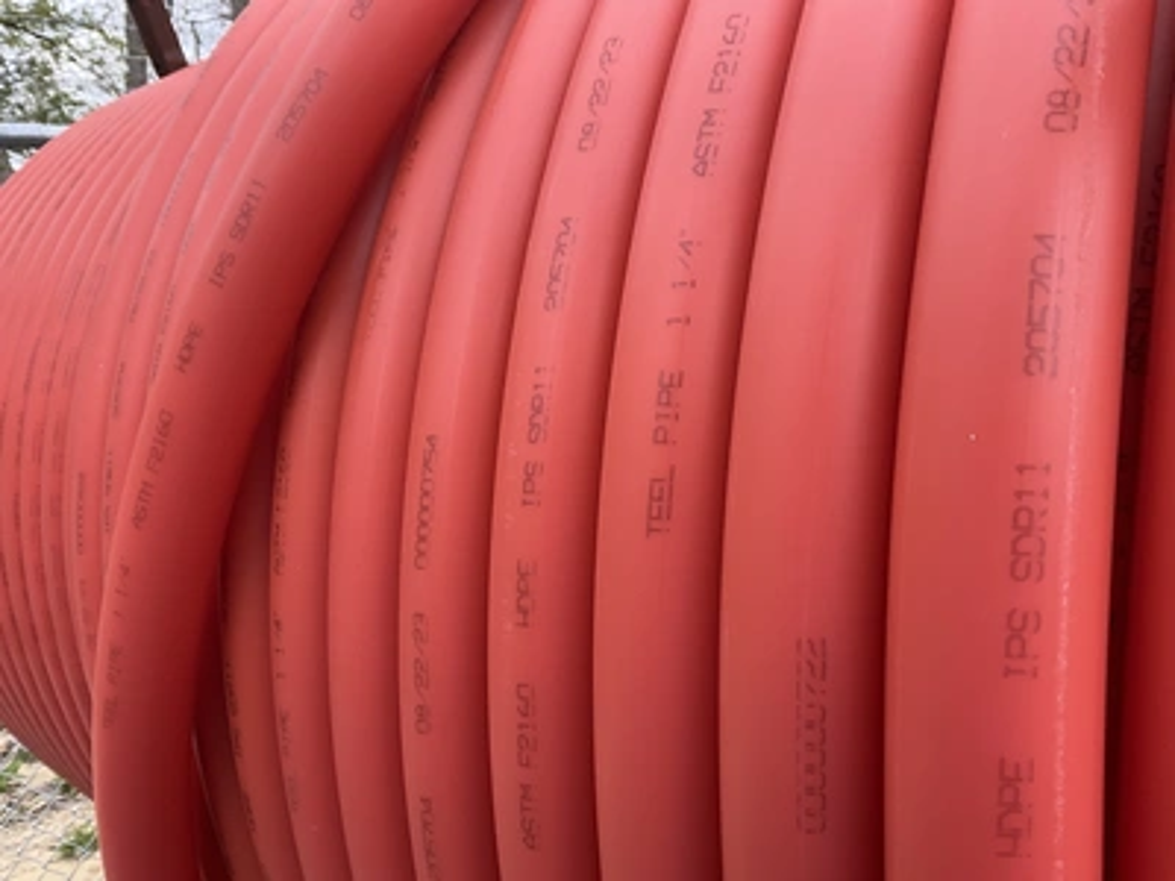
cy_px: 440
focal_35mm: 29
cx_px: 588
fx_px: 984
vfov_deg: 48.2
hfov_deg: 61.7
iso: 20
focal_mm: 3
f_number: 1.8
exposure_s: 1/163
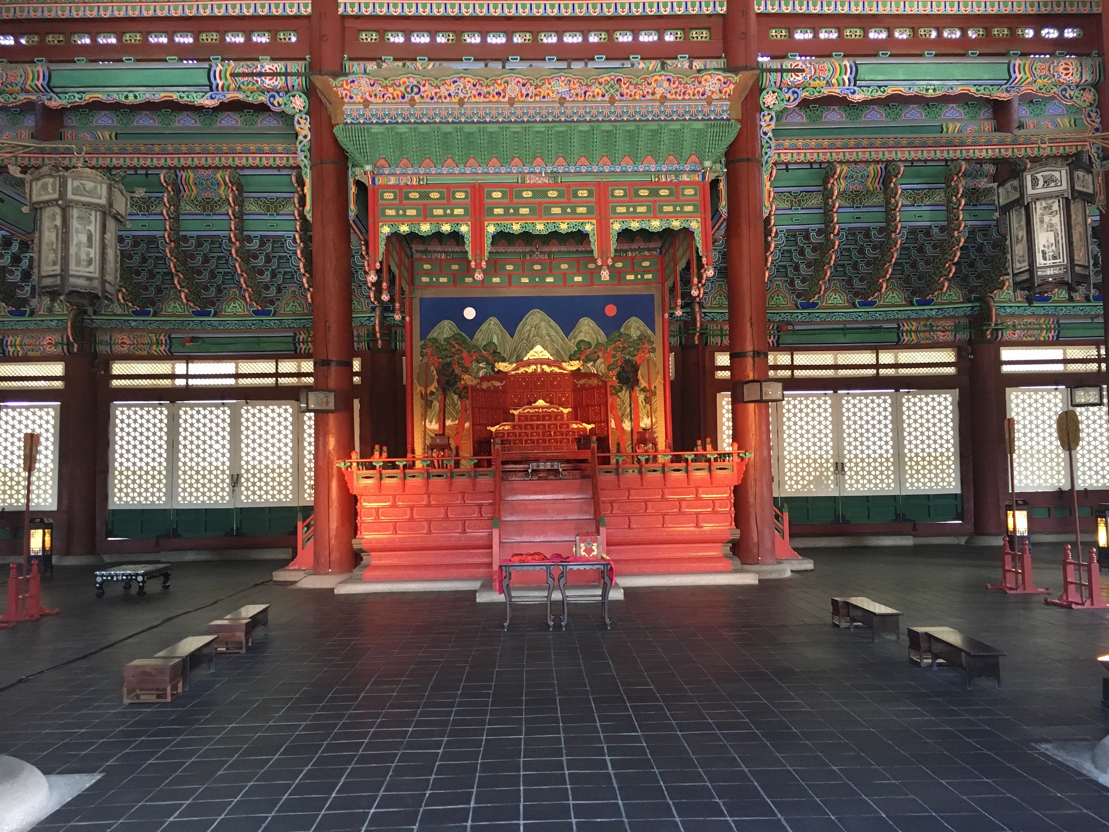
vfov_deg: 48.2
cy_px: 416
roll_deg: +1.7
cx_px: 554
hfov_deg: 61.7
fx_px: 929
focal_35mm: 29
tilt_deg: +3.5
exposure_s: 1/30
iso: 160
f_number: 2.2
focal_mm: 4.15
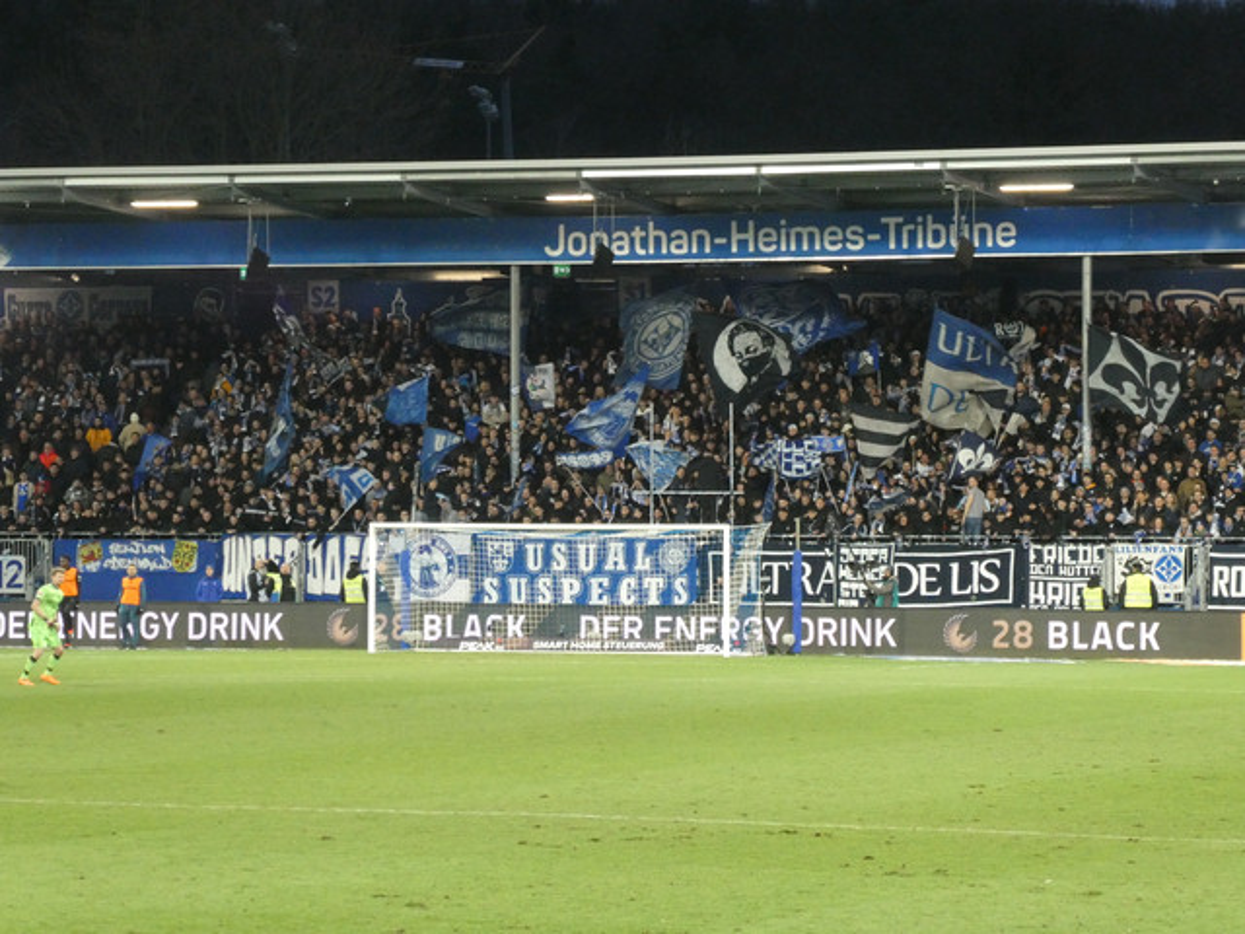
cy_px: 467
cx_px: 622
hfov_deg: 12.3
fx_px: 5755
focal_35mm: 160
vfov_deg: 9.3
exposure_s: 1/80
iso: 1000
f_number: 5.5
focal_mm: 28.7
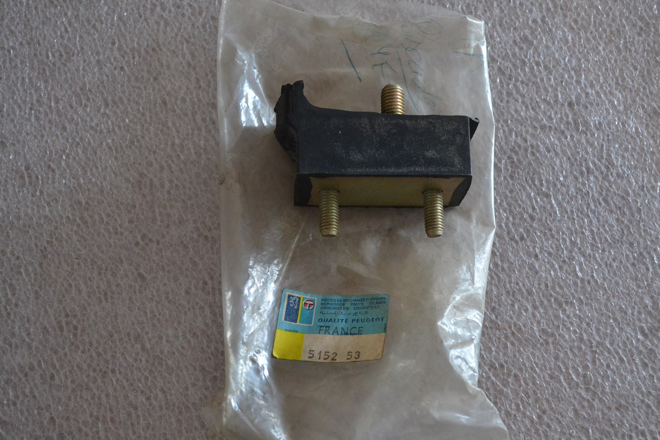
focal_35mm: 52
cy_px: 220
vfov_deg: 25.8
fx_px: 962
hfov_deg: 37.9
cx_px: 330
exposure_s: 1/60
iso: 1800
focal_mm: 35
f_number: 5
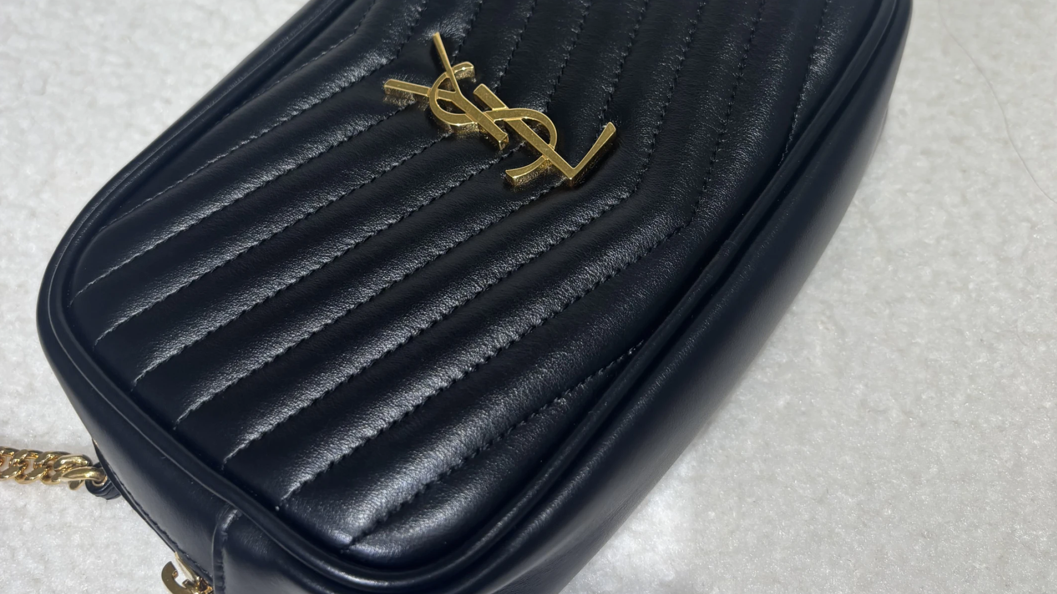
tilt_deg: -61.4
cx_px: 527
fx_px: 1065
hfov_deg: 52.8
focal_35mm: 38
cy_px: 115
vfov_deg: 30.4
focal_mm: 5.96
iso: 40
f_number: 1.6
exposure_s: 1/120
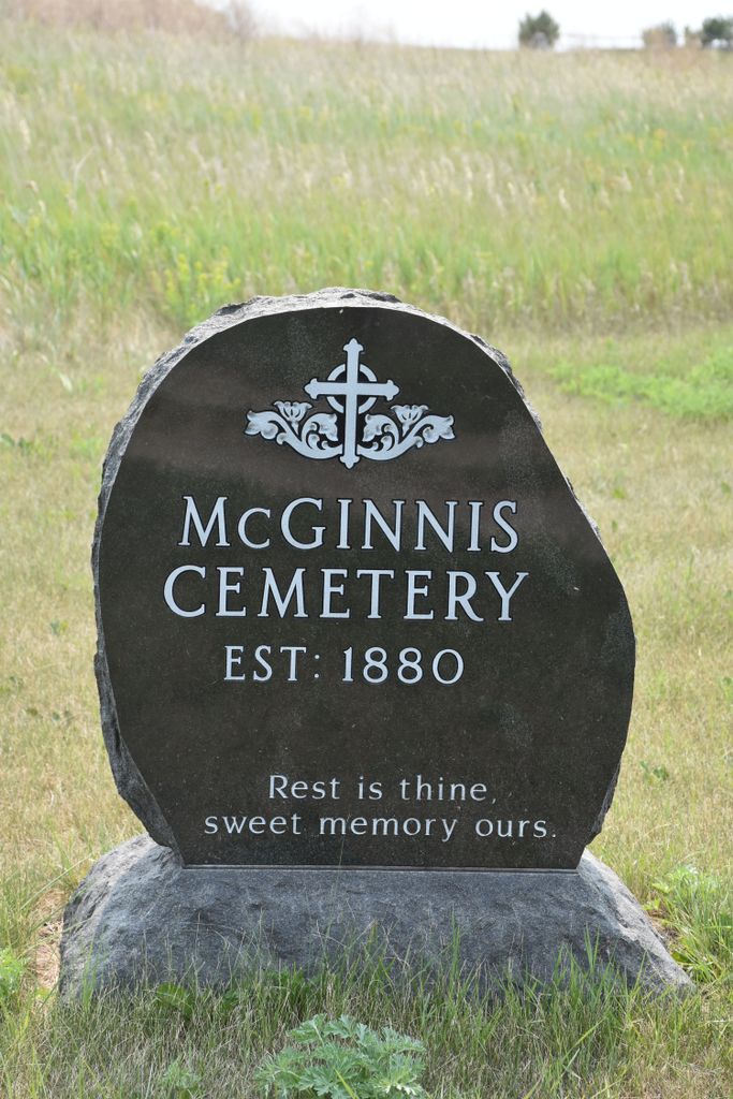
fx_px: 3022
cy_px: 550
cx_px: 366
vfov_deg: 20.6
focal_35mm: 99
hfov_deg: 13.8
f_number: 8
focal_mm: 66
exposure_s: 1/1000
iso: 720
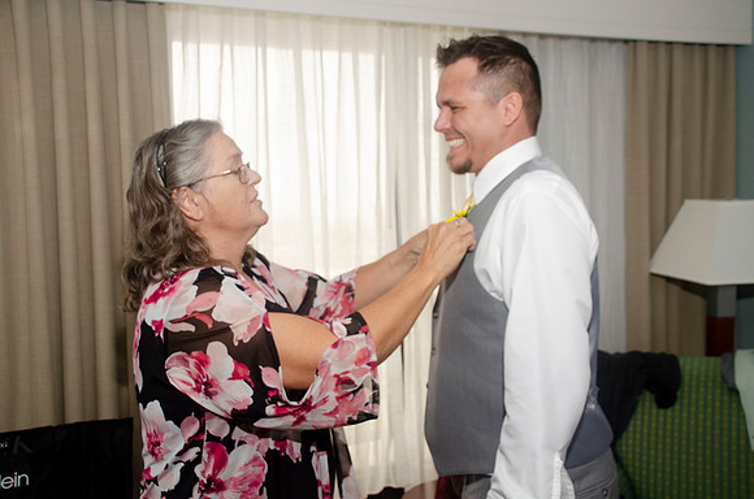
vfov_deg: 34.1
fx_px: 815
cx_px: 377
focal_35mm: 39
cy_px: 250
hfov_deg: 49.6
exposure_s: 1/250
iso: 400
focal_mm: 26
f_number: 5.6
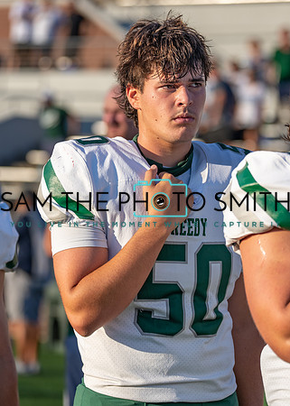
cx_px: 159
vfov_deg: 13.1
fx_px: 1769
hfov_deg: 9.4
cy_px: 201
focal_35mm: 153
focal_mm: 103
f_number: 2.8
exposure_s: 1/1600
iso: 100
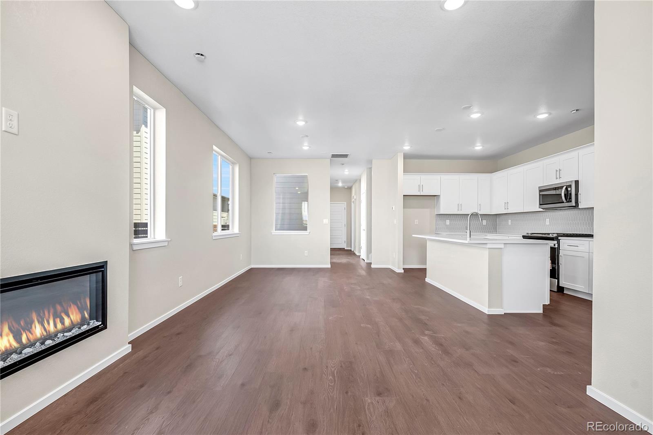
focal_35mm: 16
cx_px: 326
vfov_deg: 73.8
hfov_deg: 96.7
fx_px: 290
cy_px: 218
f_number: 8
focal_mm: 16
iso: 200
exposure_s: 1/3.33
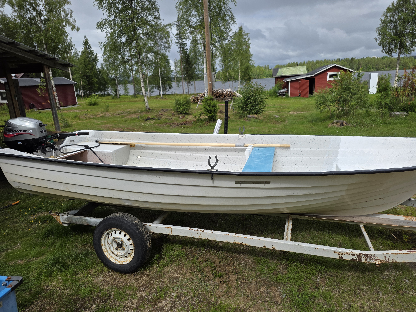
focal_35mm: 23
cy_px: 156
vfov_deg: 58.9
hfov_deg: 73.9
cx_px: 208
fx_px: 276
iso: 80
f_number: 1.7
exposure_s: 1/5447
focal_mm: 6.3
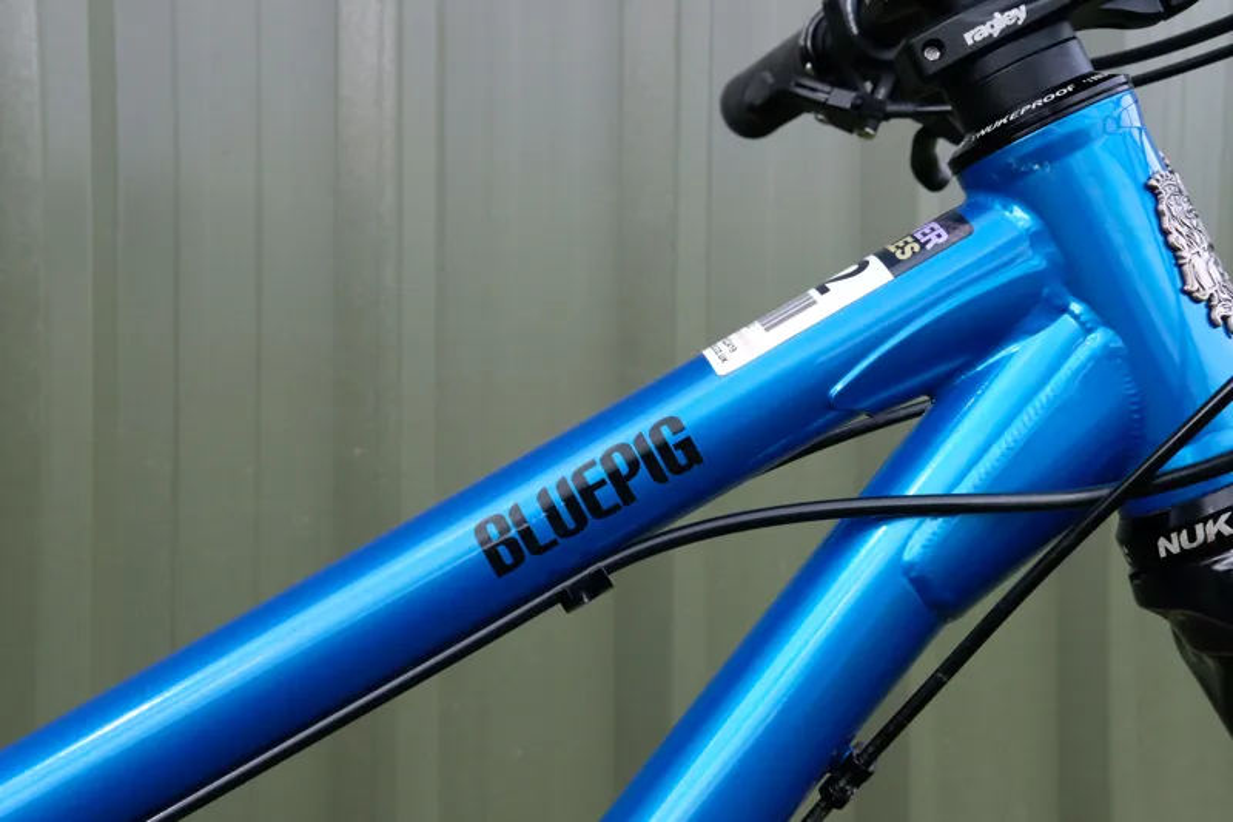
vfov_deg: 25.5
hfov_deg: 37.5
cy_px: 411
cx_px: 616
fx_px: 1815
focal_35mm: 53
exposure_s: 1/60
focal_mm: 35
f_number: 16
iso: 1250
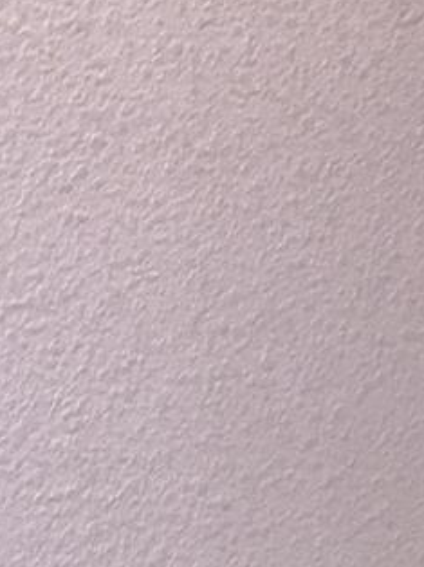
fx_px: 3025
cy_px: 668
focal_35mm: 185
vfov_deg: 10.5
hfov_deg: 7.9
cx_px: 567
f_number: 2.2
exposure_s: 1/30
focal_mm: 4.15
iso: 100
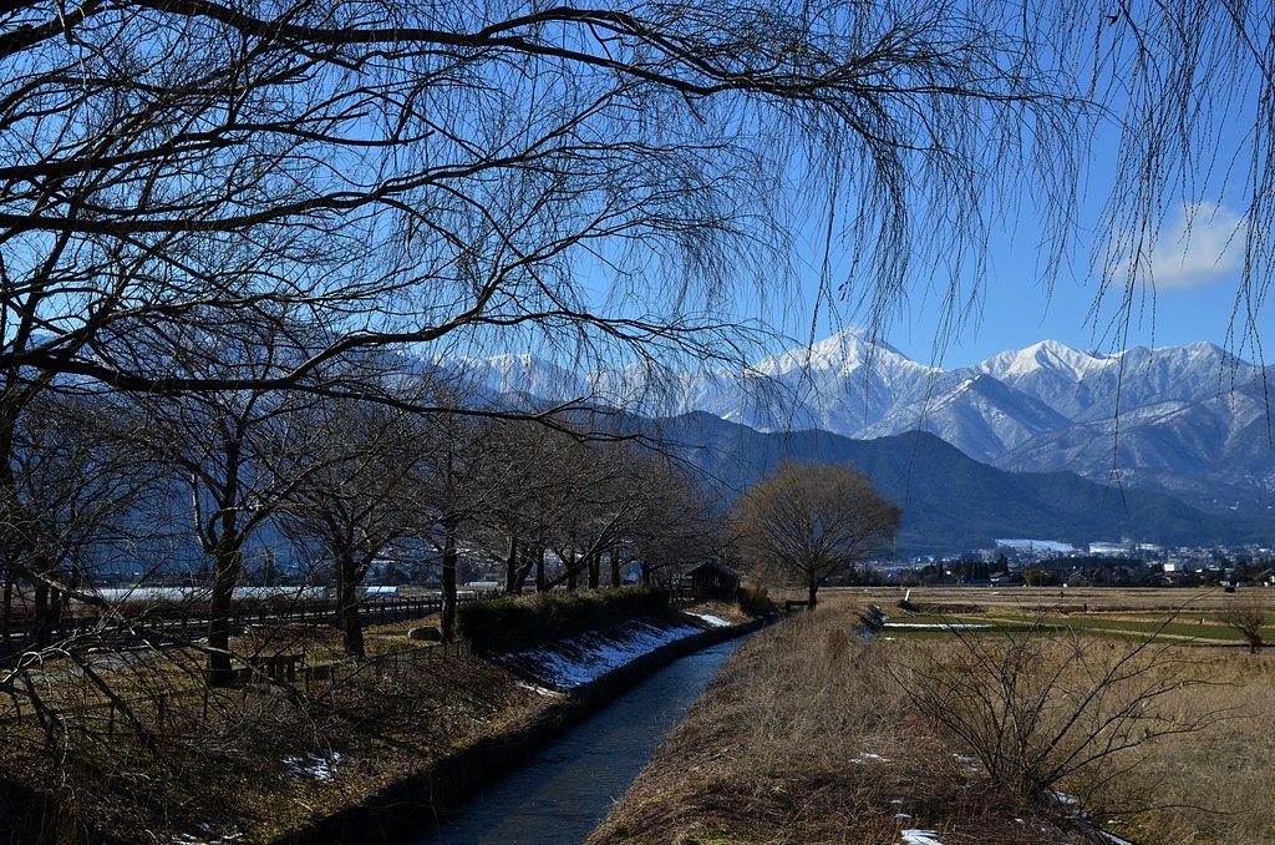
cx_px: 638
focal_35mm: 51
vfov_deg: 26.4
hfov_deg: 39.0
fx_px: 1802
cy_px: 422
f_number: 8
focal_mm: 34
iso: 100
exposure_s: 1/400
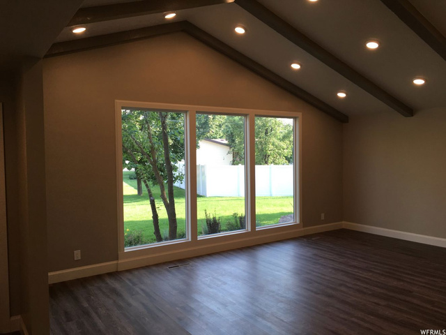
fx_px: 374
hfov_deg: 61.7
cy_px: 168
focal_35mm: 29
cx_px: 223
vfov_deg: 48.2
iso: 40
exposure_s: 1/120
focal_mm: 4.15
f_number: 2.2
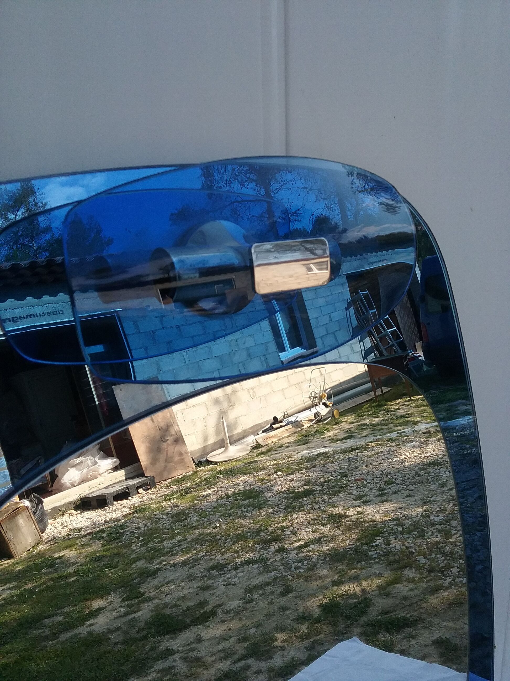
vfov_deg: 58.4
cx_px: 255
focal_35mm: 31
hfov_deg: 45.4
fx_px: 609
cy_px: 340
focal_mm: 3.3
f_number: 2.2
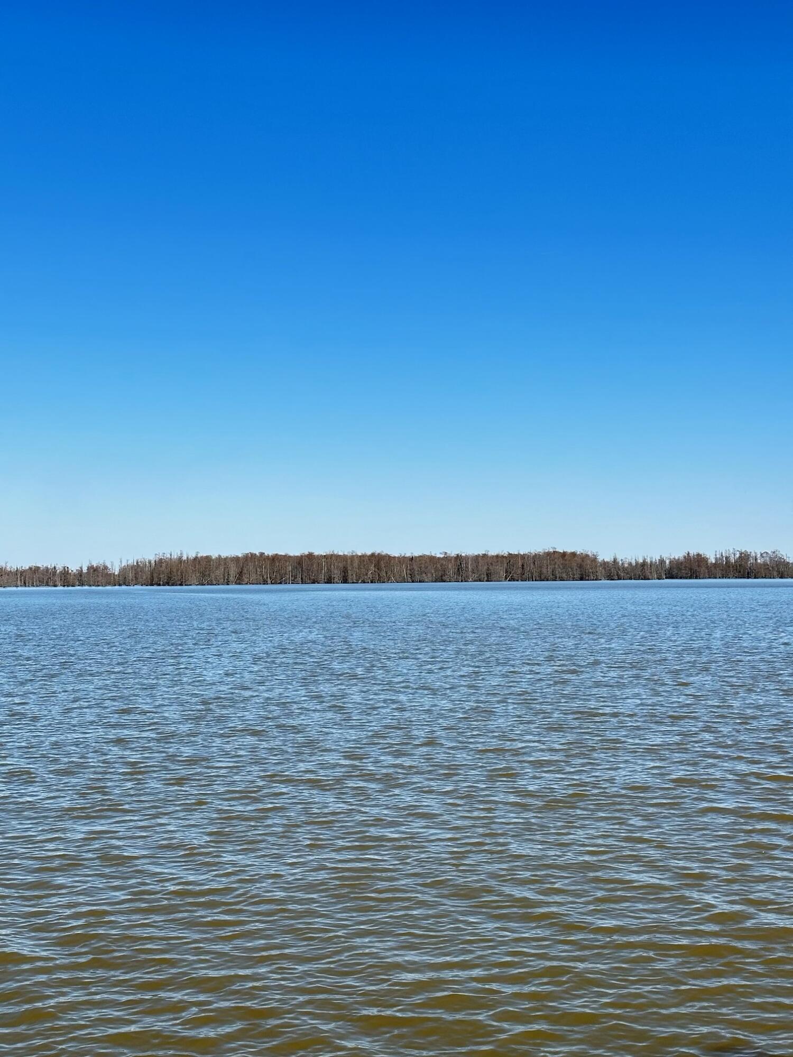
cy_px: 528
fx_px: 1466
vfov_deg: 39.7
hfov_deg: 30.3
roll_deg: -0.3
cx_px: 396
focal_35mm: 48
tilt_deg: +1.1
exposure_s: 1/1992
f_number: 1.78
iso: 64
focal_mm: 6.86
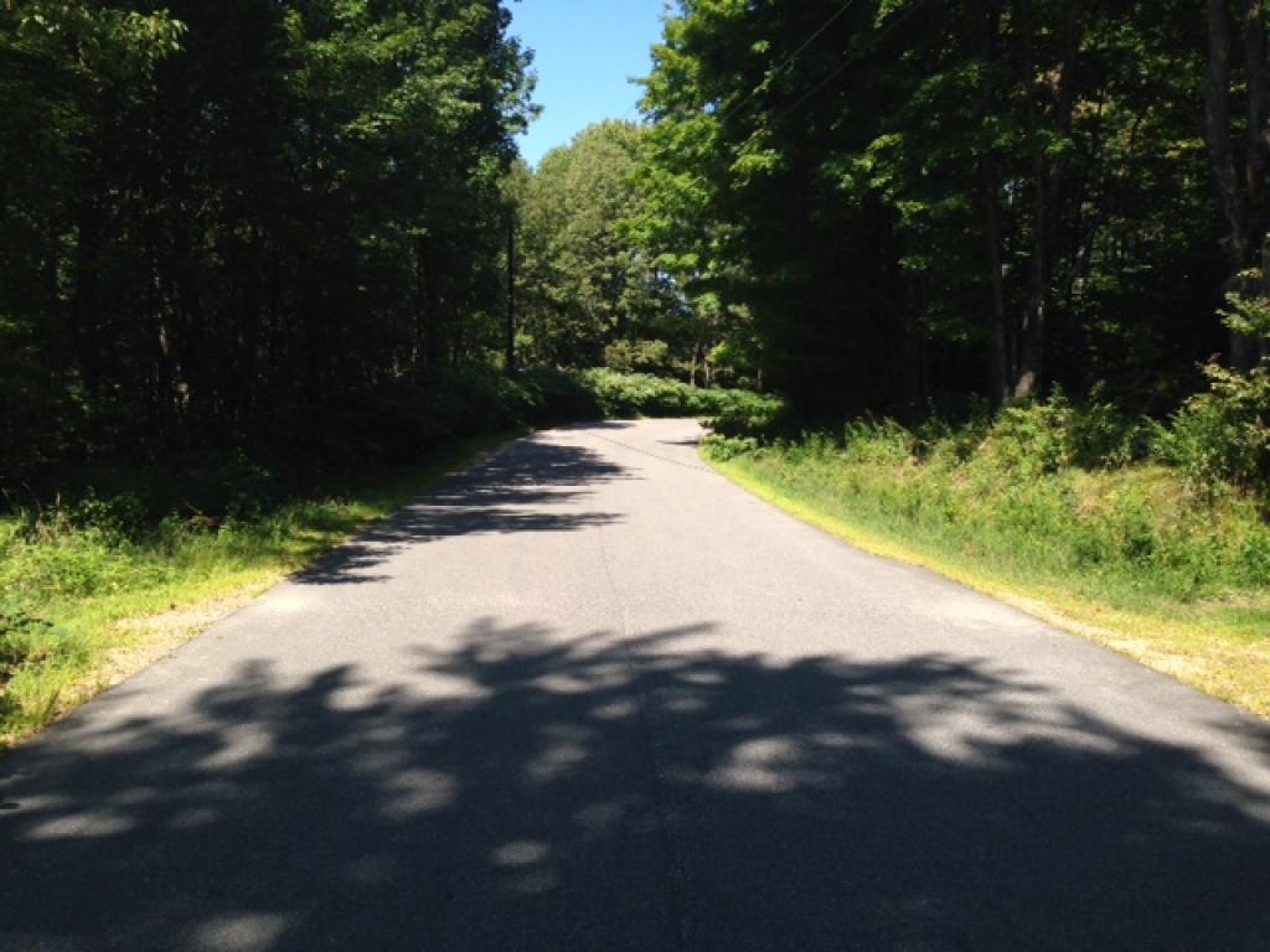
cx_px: 635
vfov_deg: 42.9
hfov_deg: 55.4
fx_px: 1211
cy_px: 476
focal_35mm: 33
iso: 50
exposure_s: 1/874
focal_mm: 4.12
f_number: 2.4
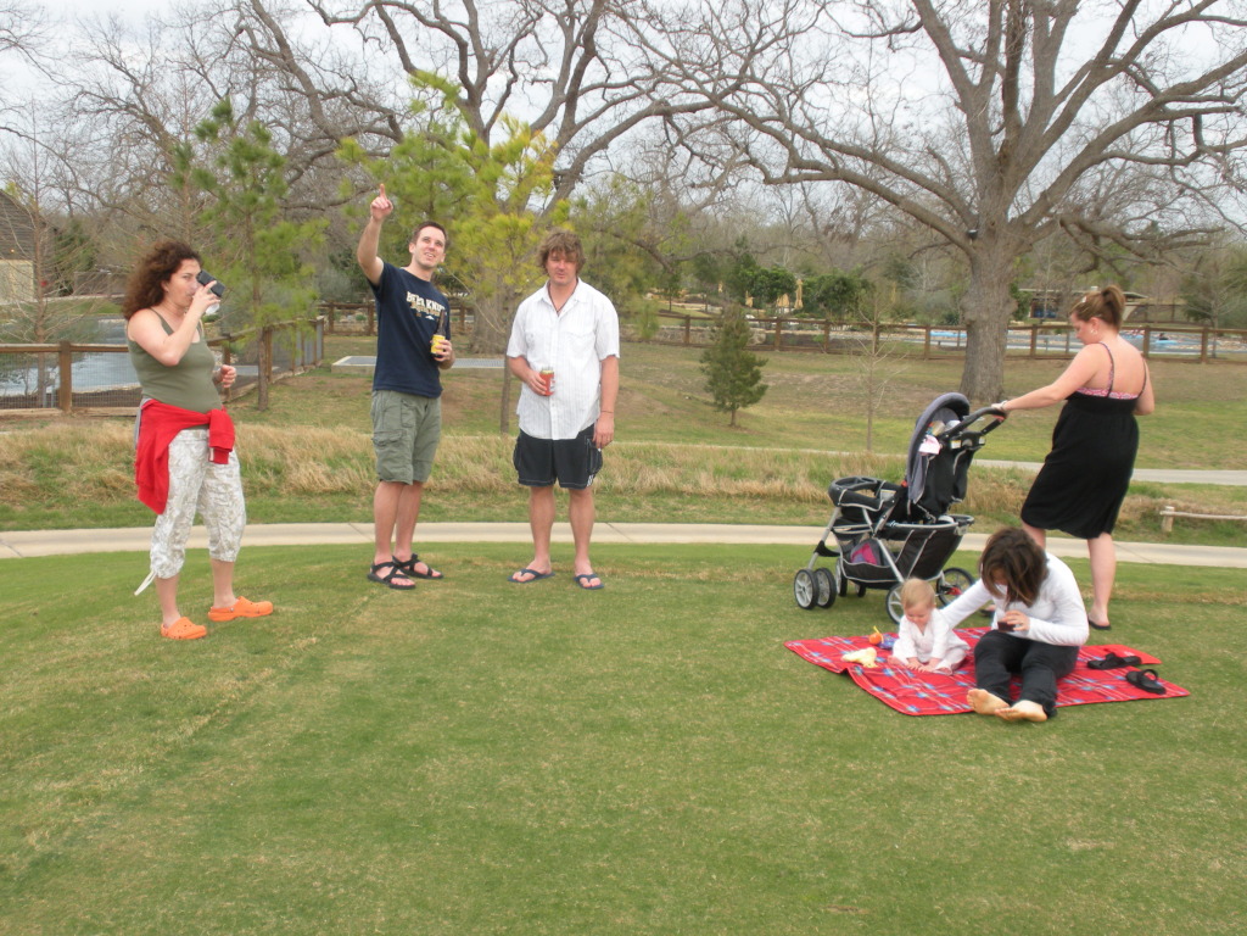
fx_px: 1585
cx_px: 624
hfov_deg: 42.9
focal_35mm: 44
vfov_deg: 32.9
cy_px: 468
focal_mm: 7.7
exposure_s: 1/57.8
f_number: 4
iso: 83
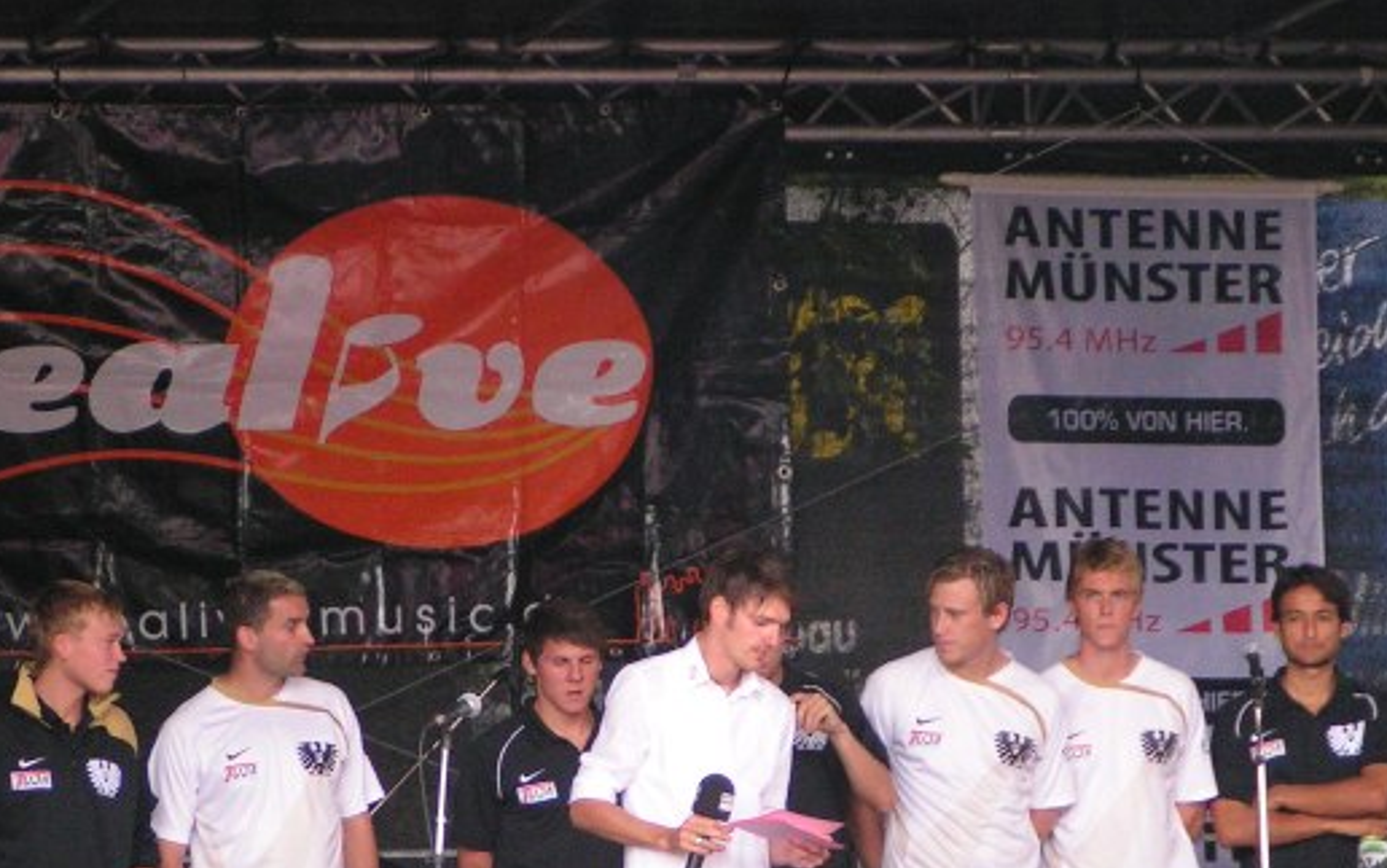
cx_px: 629
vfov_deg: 5.1
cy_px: 626
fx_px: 9757
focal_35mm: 258
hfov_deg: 8.1
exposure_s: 1/200
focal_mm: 24
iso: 200
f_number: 3.5
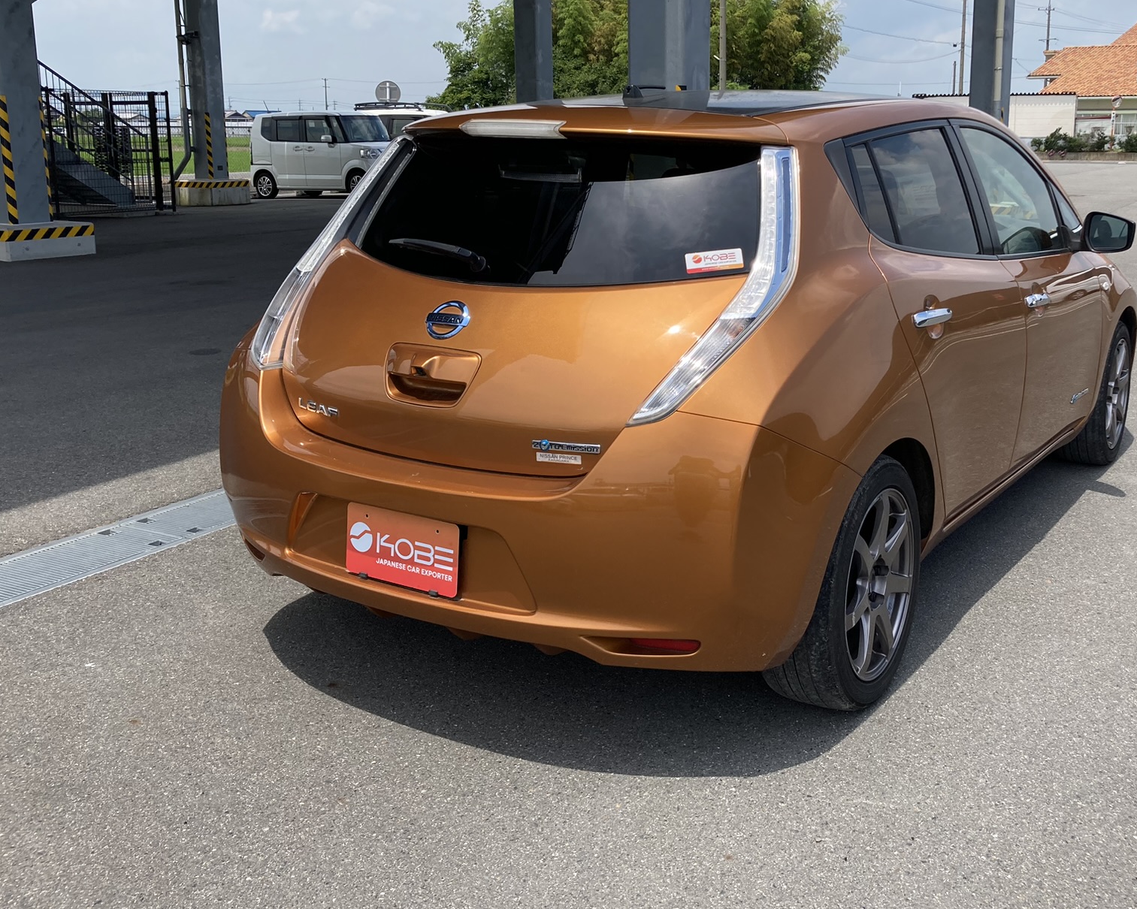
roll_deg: -0.9
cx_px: 661
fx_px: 1245
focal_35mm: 37
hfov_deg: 48.9
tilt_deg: -9.5
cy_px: 383
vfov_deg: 40.0
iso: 20
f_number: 1.8
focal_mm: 3.99
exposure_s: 1/1567
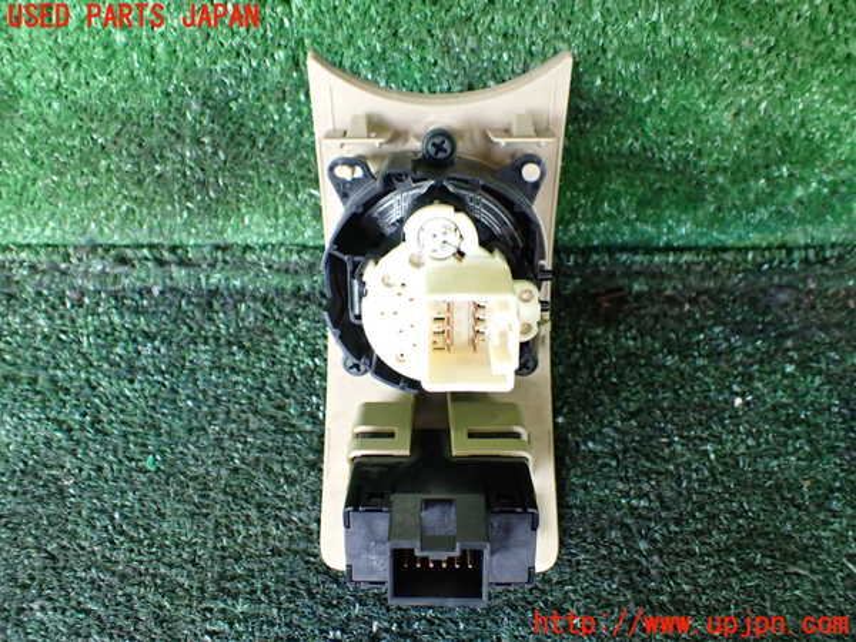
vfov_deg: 46.8
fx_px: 742
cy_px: 321
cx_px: 428
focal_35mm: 30
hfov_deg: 60.0
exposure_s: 1/125
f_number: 2.3
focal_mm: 5.4
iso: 500
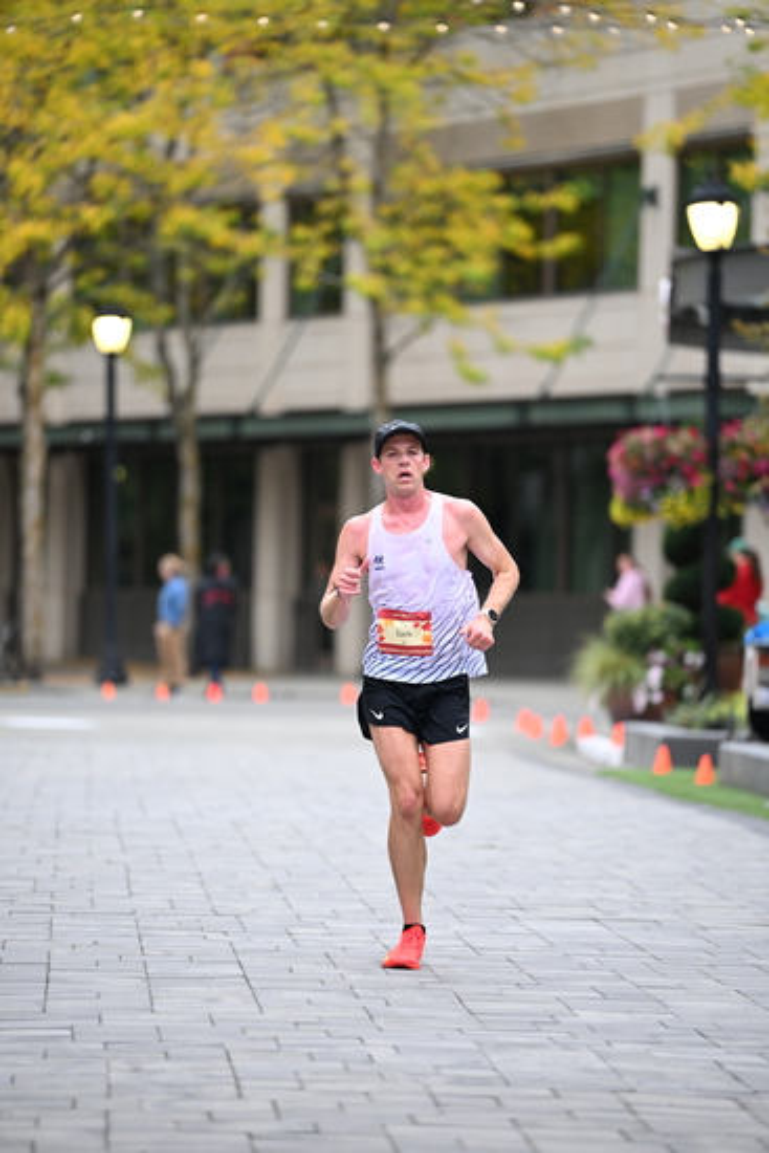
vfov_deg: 10.3
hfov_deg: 6.9
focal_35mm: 200
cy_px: 576
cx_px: 384
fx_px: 6404
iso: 1600
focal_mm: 200
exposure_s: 1/800
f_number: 2.8
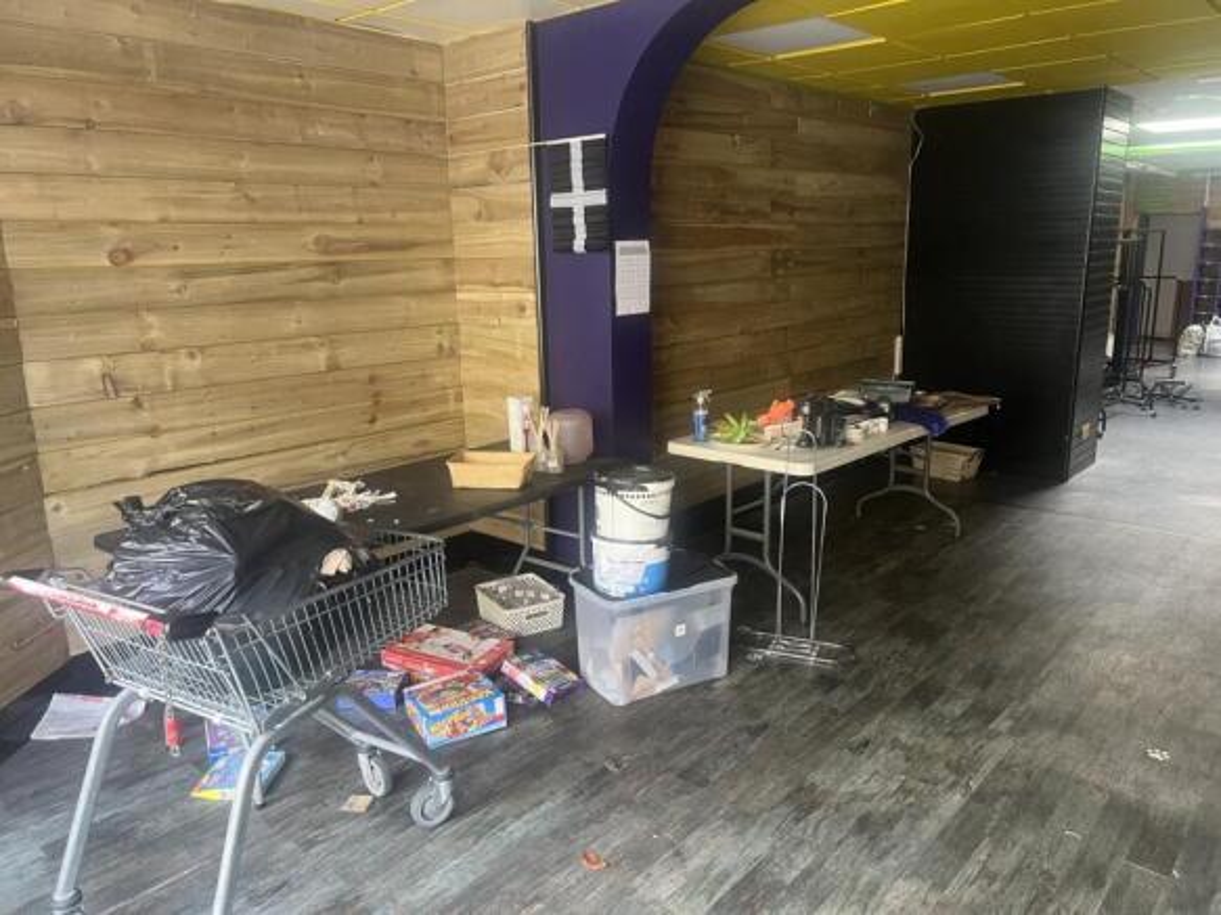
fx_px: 917
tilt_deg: -12.7
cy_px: 458
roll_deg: +0.2
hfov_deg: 67.3
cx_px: 610
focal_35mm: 26
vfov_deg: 53.0
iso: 160
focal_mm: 5.7
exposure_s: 1/60
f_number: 1.5
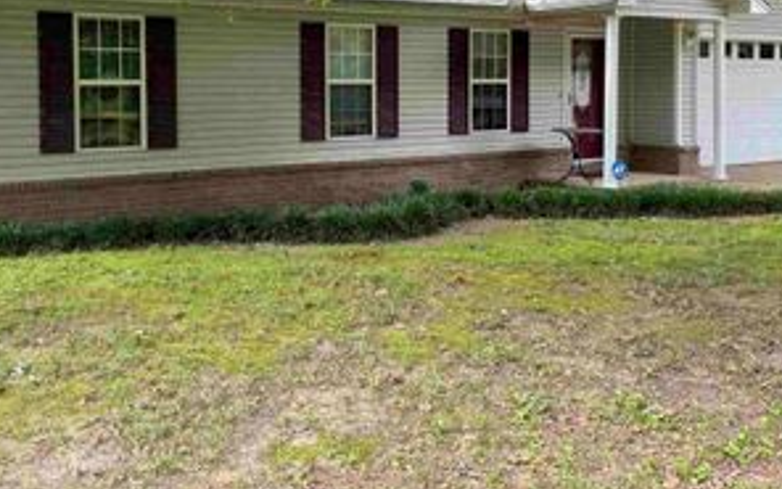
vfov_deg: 29.3
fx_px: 916
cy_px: 107
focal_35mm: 43
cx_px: 343
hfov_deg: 46.1
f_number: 1.78
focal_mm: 6.76
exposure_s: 1/121
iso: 80
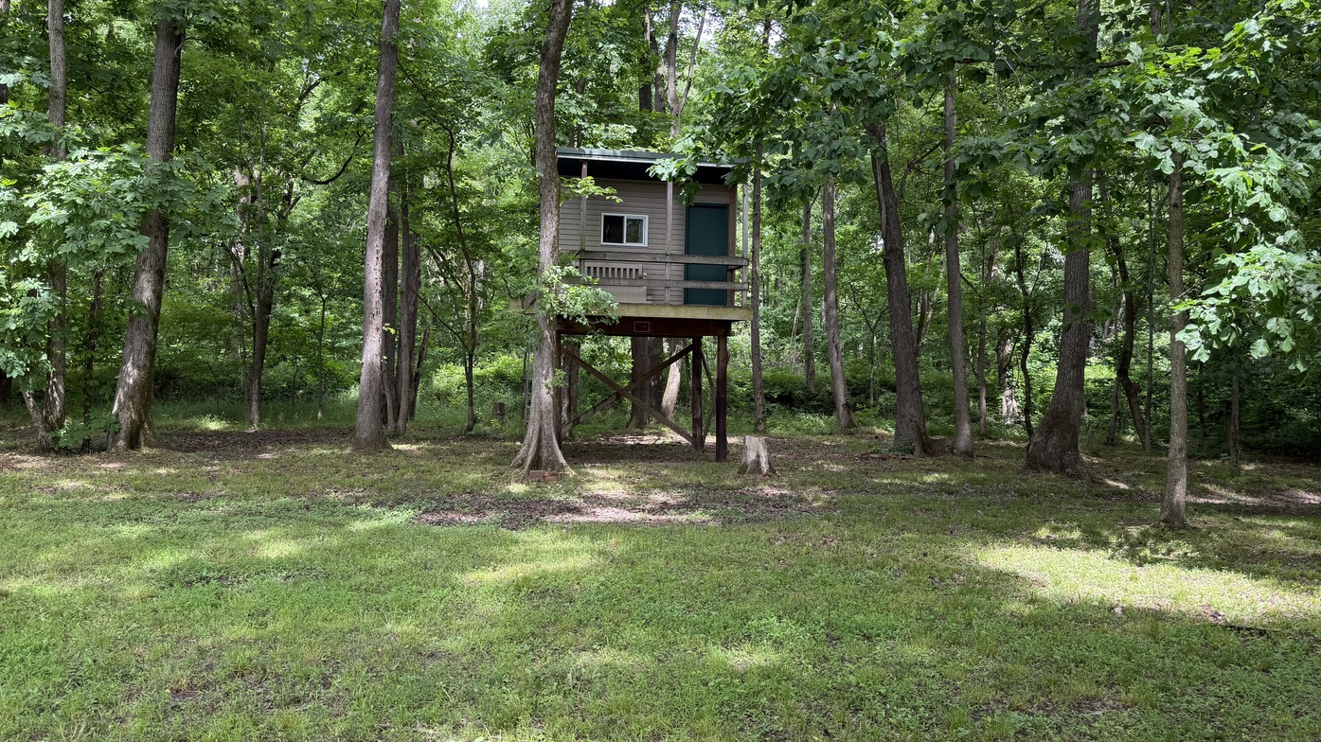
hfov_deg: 69.9
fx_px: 946
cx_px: 656
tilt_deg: +3.6
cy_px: 308
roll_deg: -2.1
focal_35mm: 27
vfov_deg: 42.7
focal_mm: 6.76
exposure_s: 1/224
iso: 80
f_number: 1.78
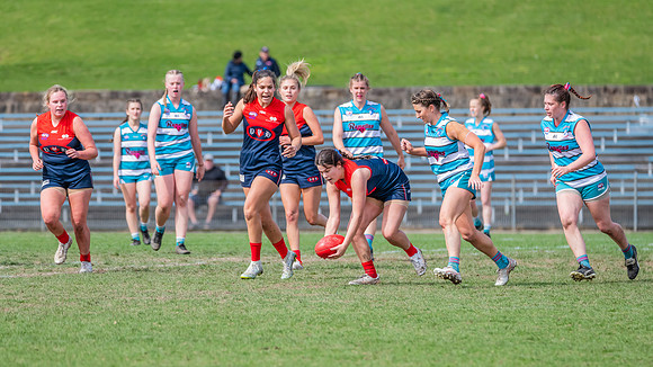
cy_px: 208
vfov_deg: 3.1
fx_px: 6728
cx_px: 320
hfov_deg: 5.6
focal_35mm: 389
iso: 800
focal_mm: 360
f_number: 7.1
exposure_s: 1/1600
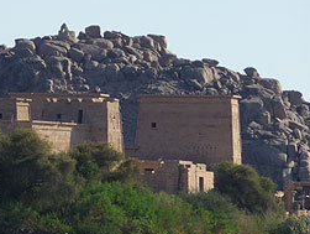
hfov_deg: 4.0
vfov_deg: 3.0
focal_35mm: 501
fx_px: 4493
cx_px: 82
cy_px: 144
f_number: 4.9
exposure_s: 1/500
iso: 100
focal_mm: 47
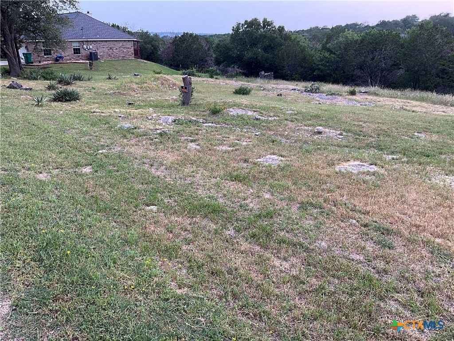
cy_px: 170
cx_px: 227
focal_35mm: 29
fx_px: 380
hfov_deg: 61.7
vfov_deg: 48.2
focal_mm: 3
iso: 20
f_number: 1.8
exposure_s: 1/122
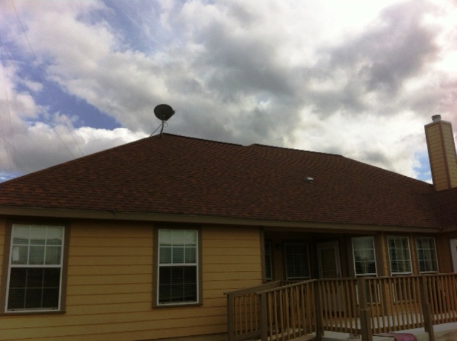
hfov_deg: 52.7
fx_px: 462
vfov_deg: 40.6
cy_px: 170
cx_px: 228
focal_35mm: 35
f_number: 2.8
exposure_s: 1/1774
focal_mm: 3.85
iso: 80
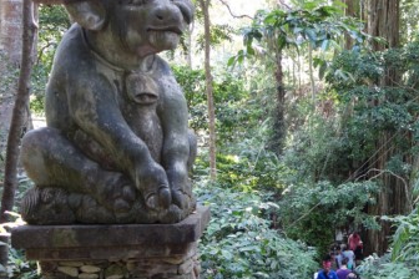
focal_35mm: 50
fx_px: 582
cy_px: 159
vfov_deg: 27.0
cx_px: 343
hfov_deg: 38.0
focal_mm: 10.4
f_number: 1.8
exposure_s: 1/40
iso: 125
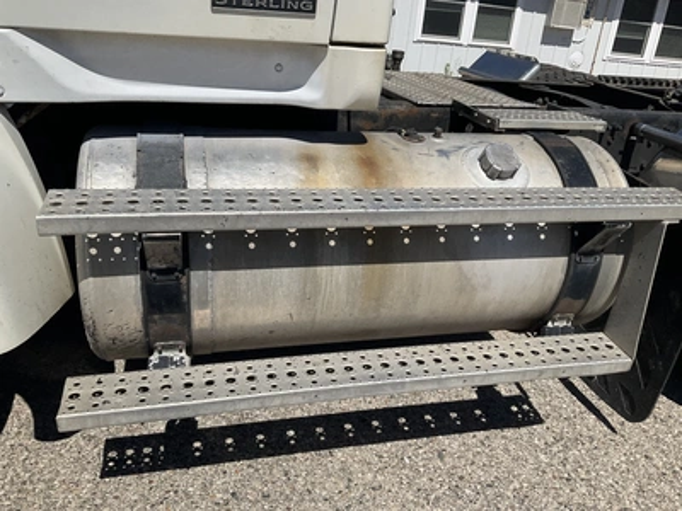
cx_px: 341
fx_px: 571
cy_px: 256
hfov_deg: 61.7
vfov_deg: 48.2
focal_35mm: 29
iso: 25
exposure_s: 1/3534
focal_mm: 3
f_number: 1.8
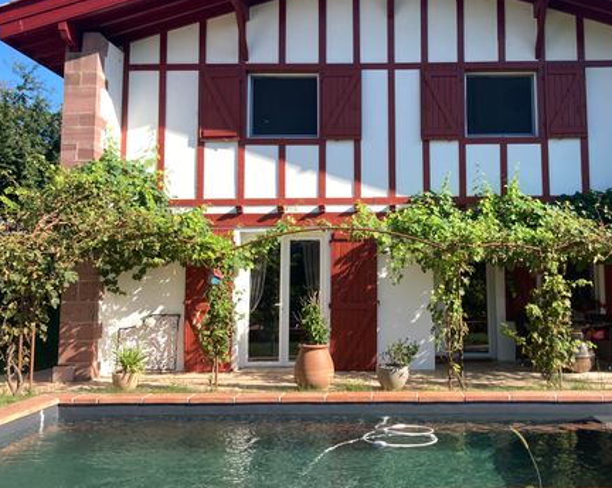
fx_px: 688
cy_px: 195
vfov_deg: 39.0
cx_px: 390
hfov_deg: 47.4
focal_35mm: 38
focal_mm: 3.99
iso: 20
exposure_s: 1/842
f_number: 1.8
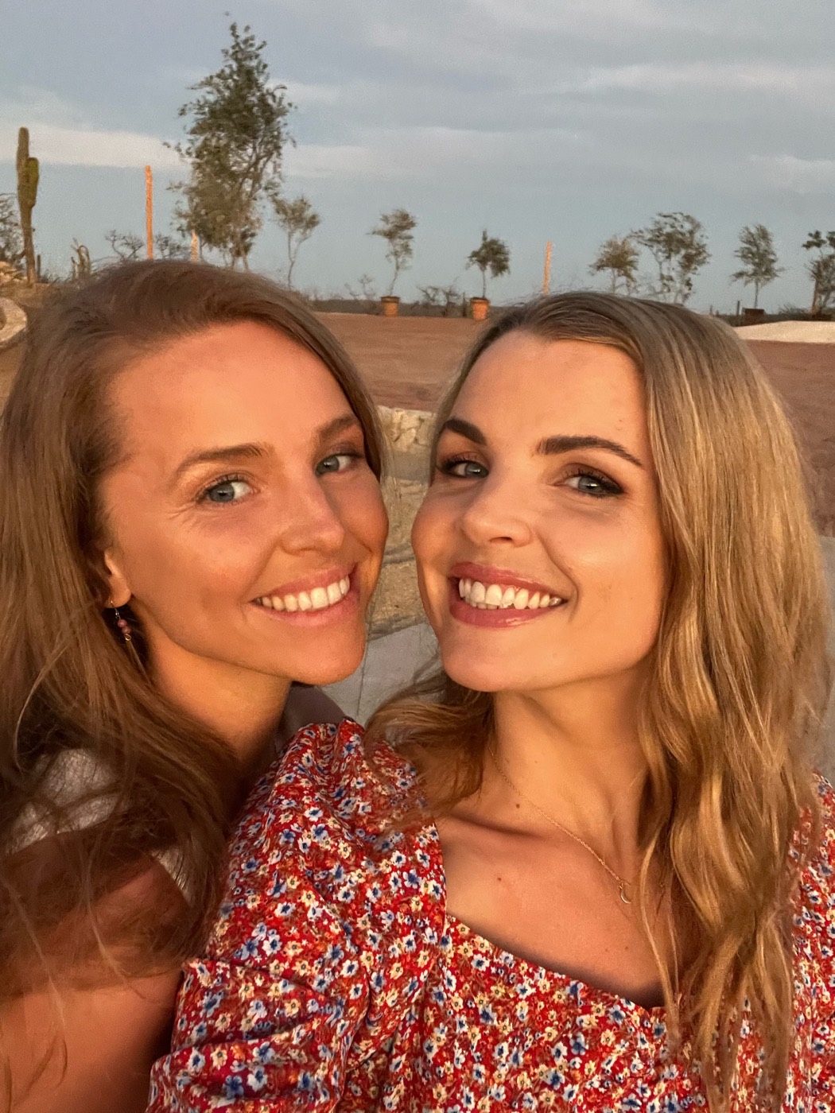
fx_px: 965
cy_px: 556
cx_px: 418
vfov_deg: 60.0
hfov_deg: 46.8
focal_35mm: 30
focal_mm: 2.71
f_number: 2.2
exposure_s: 1/30
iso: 640
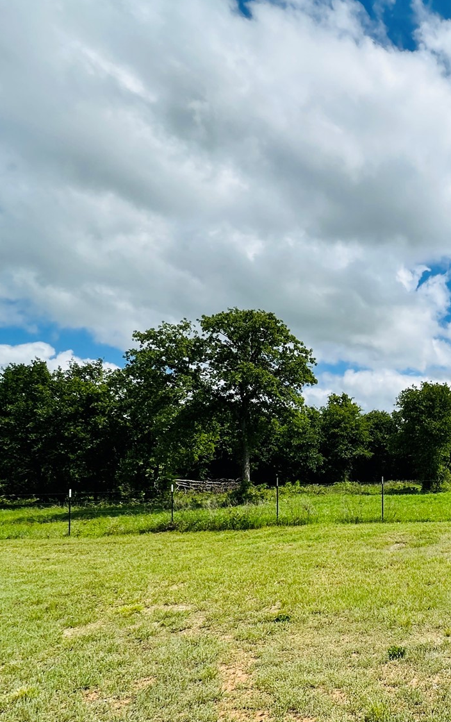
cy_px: 433
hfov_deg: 37.1
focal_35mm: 27
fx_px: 531
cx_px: 519
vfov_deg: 67.7
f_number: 2.2
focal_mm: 2.22
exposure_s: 1/4132
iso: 50
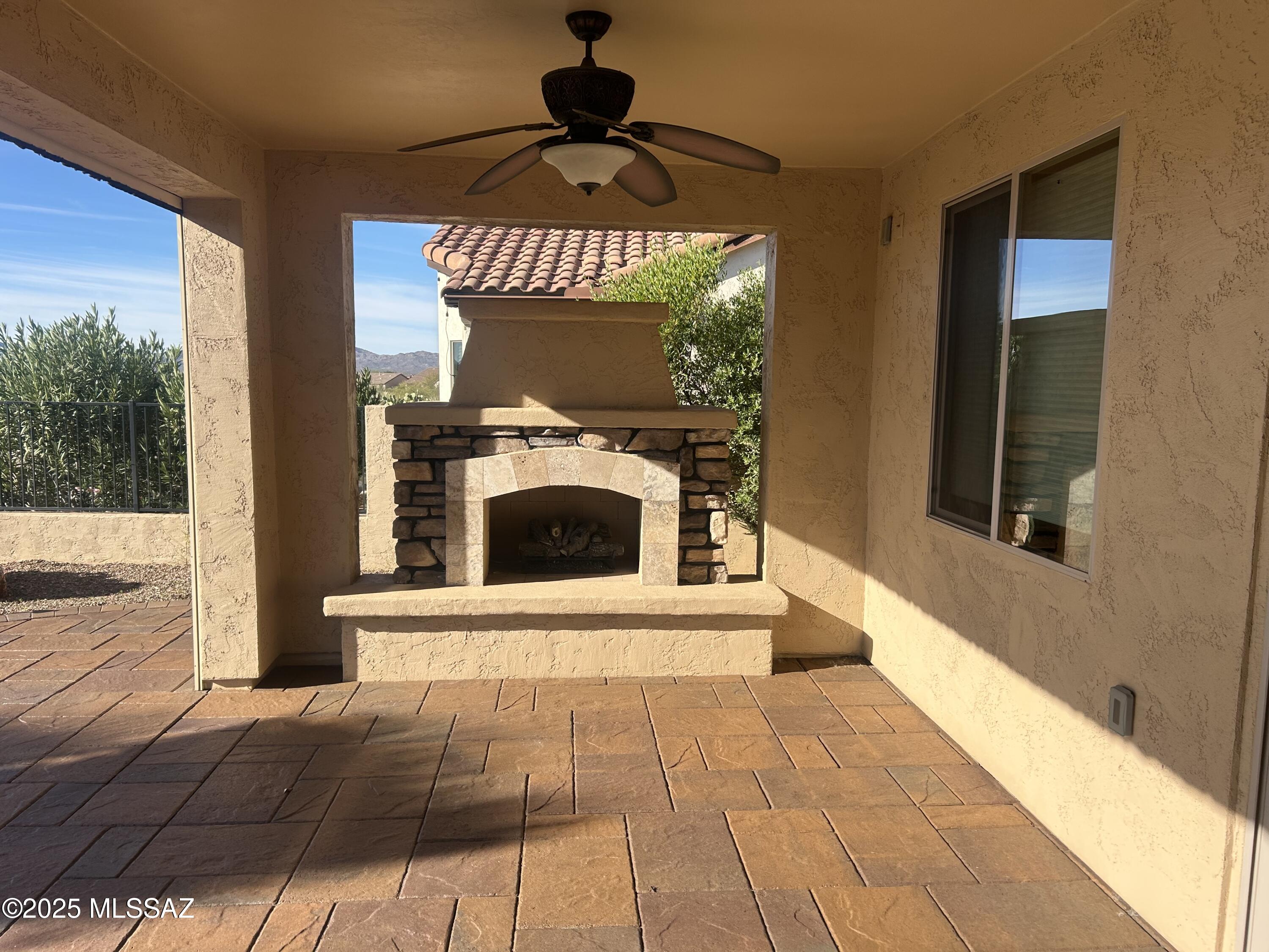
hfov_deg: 67.3
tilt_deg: -7.5
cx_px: 634
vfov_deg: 53.1
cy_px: 476
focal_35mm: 26
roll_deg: -1.6
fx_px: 953
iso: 50
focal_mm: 5.7
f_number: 1.5
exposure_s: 1/2571
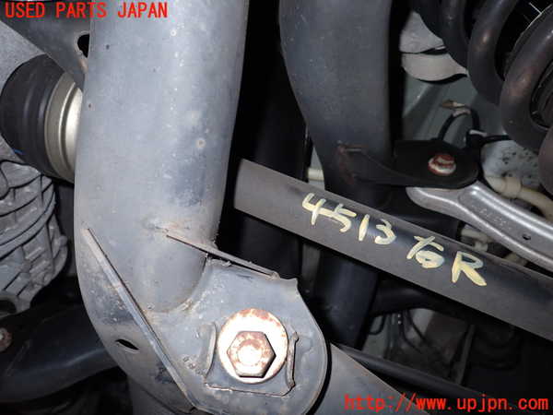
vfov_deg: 54.9
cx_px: 276
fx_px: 399
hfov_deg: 69.4
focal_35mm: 25
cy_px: 208
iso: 200
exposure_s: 1/30
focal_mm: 4.5
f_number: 5.6
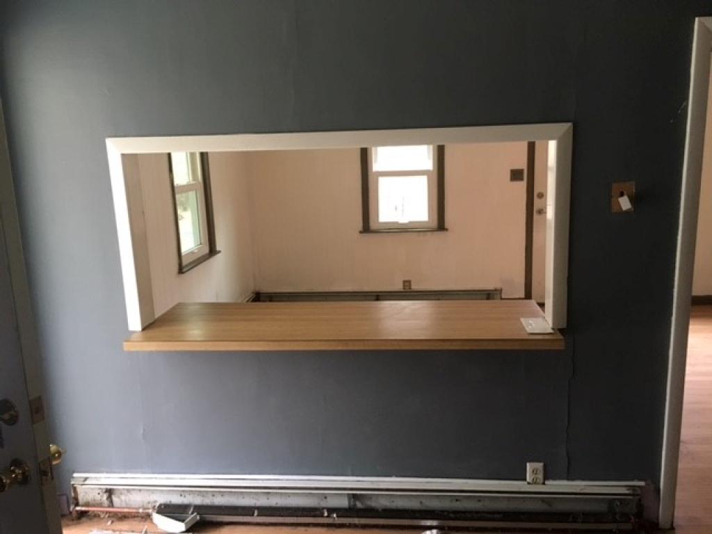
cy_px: 267
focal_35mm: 29
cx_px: 356
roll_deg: +0.9
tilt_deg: -10.7
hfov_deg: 61.7
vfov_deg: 48.2
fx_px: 596
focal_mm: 4.15
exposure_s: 1/30
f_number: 2.2
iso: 160
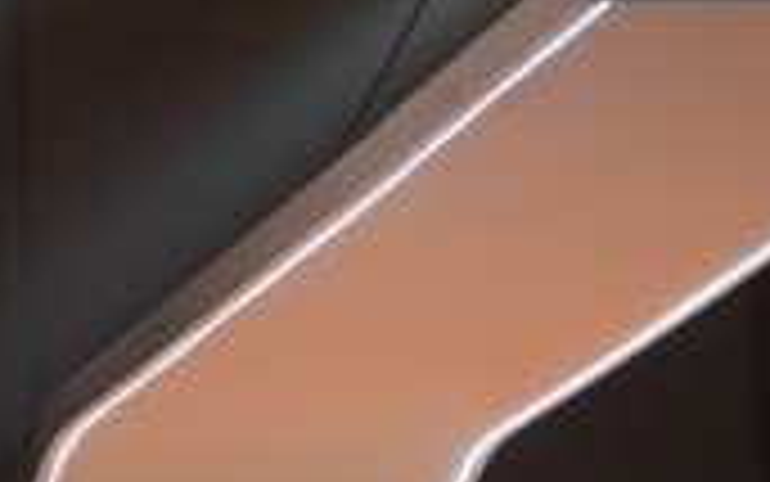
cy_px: 872
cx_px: -1711
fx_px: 7029
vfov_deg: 3.9
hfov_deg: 5.8
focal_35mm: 335
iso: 100
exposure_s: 1/40
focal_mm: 43.9
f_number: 3.5
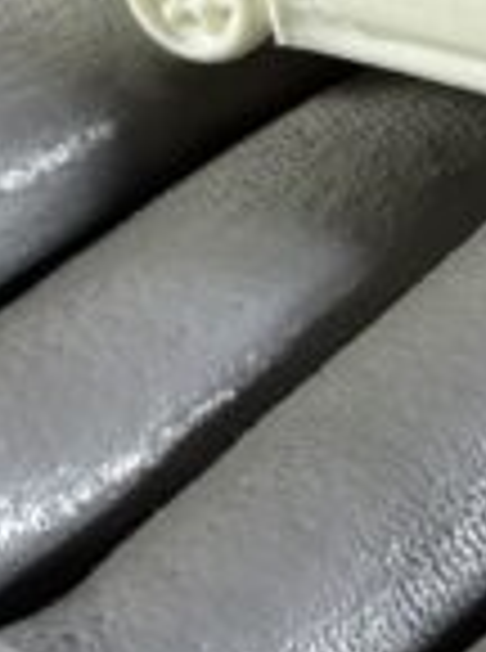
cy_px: 20
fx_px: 4513
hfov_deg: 6.1
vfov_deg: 8.2
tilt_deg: -23.7
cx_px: 684
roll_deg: +1.3
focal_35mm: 240
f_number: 1.6
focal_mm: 5.96
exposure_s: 1/117
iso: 32
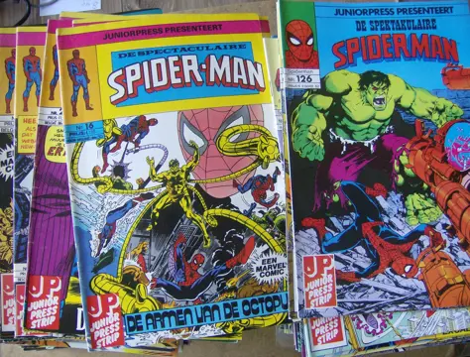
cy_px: 178
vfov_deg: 40.0
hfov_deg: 51.2
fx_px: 491
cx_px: 235
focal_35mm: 36
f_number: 2.8
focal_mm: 6
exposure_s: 1/64
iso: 191
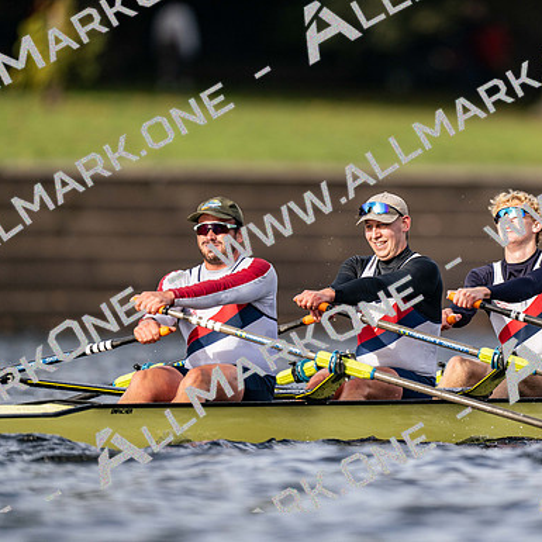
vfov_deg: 2.3
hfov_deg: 2.3
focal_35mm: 769
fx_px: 13622
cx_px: 382
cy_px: 271
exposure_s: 1/2500
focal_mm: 600
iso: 400
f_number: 4
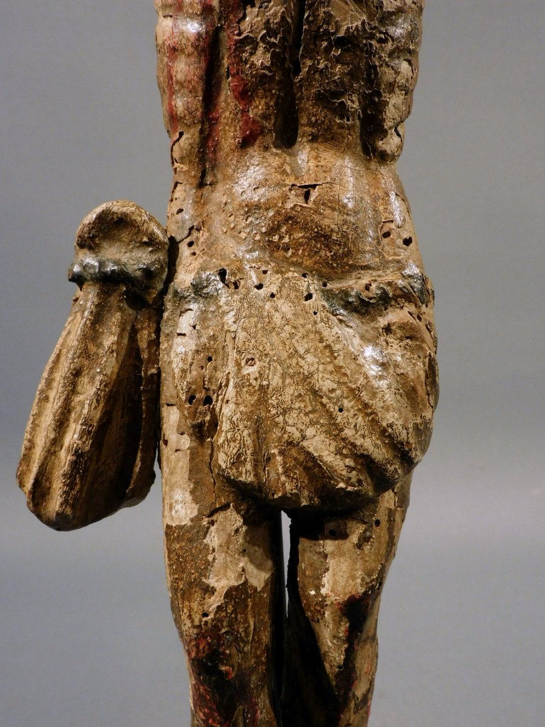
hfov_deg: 46.8
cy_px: 364
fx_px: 630
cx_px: 272
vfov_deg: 60.0
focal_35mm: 30
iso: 320
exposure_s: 1/30
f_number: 3.5
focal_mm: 5.4
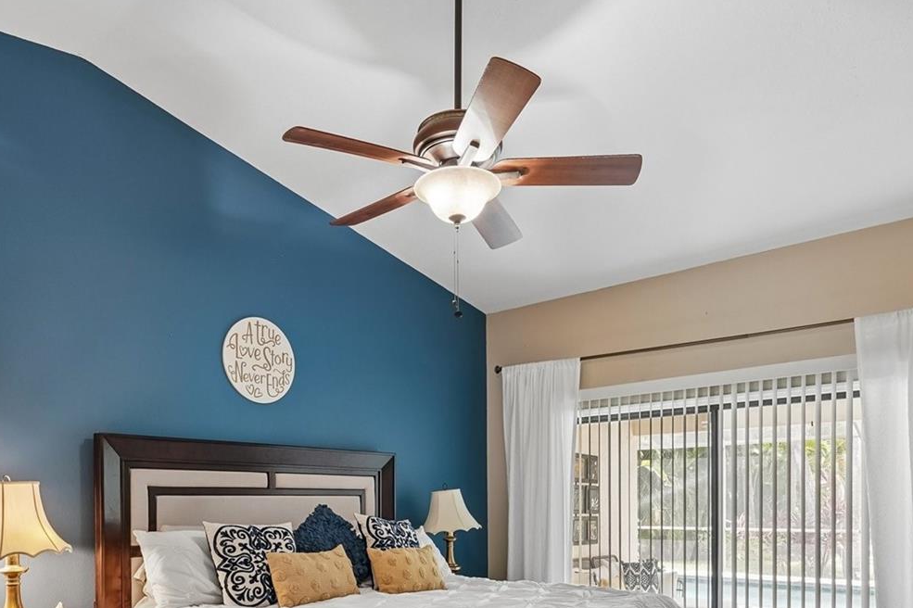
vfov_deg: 46.9
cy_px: 485
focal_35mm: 26
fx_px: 659
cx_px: 419
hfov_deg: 69.3
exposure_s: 1/8
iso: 400
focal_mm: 16
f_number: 8
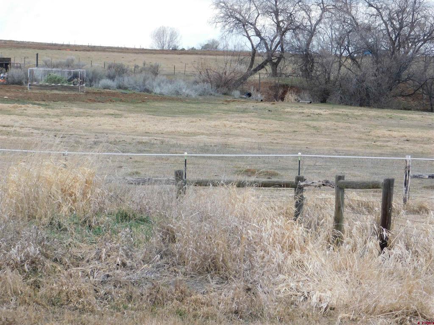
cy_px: 162
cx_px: 217
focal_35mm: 202
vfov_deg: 7.4
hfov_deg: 9.8
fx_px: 2533
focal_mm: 35.9
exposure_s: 1/200
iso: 125
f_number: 5.4
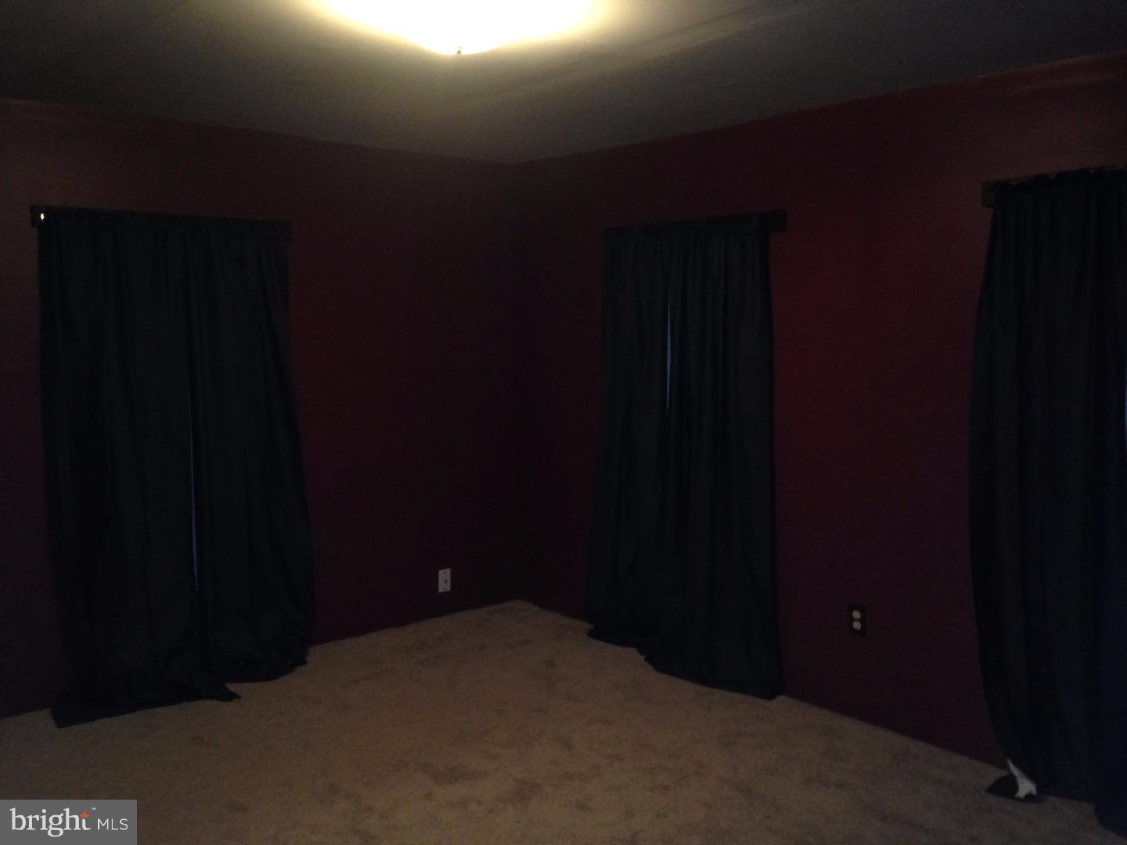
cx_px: 564
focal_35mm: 33
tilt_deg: -5.5
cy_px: 422
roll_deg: -0.6
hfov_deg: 55.4
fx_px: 1074
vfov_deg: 42.9
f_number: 2.4
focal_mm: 4.12
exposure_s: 1/16
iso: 200
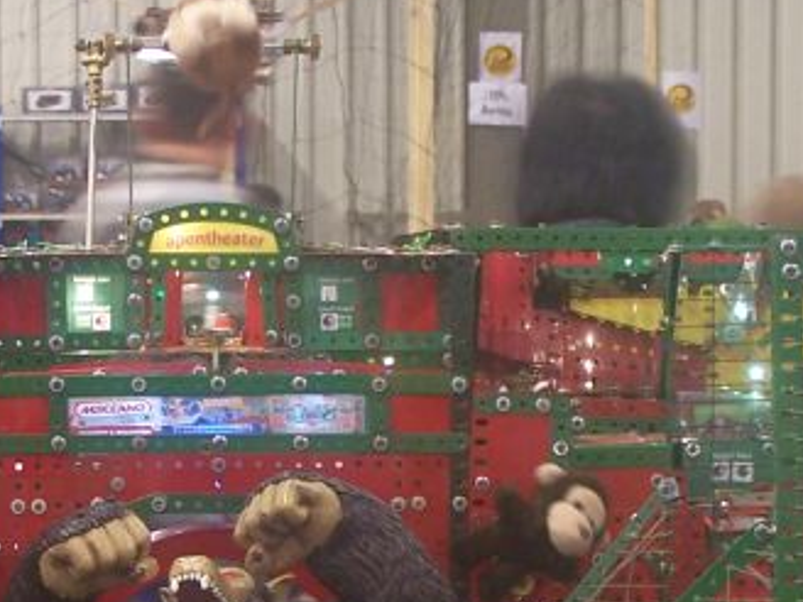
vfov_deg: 7.4
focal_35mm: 200
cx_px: 284
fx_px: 4639
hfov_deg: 9.9
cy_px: 634
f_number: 3.2
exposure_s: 1/2
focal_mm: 10.7
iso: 80
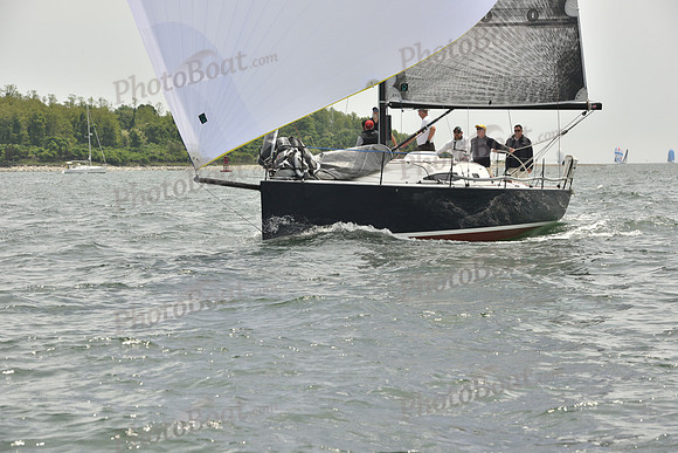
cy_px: 226
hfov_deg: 16.4
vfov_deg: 11.0
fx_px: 2355
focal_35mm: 125
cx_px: 339
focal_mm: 125
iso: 400
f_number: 11
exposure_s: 1/1000
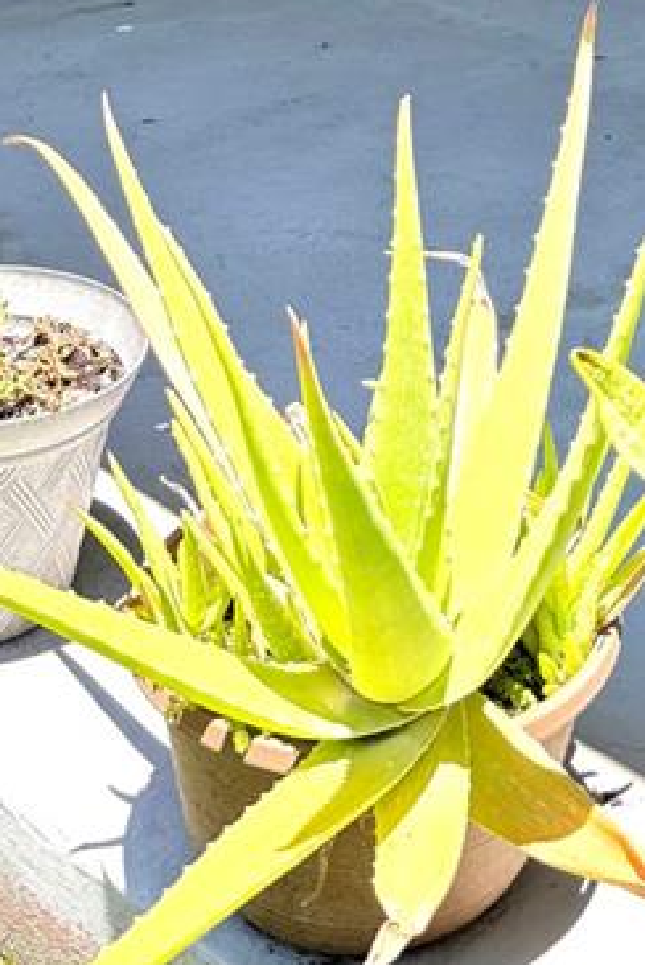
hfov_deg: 16.4
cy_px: -486
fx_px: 2199
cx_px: 634
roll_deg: -3.1
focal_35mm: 82
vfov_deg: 20.9
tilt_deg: -5.0
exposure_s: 1/1060
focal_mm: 6.76
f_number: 1.78
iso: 80
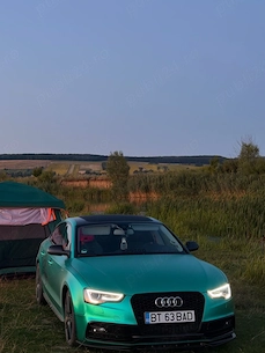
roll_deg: +1.3
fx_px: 643
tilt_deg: +0.5
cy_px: 181
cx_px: 95
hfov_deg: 23.2
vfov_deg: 30.7
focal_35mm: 63
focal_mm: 6.76
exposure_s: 1/31
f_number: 1.78
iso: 500
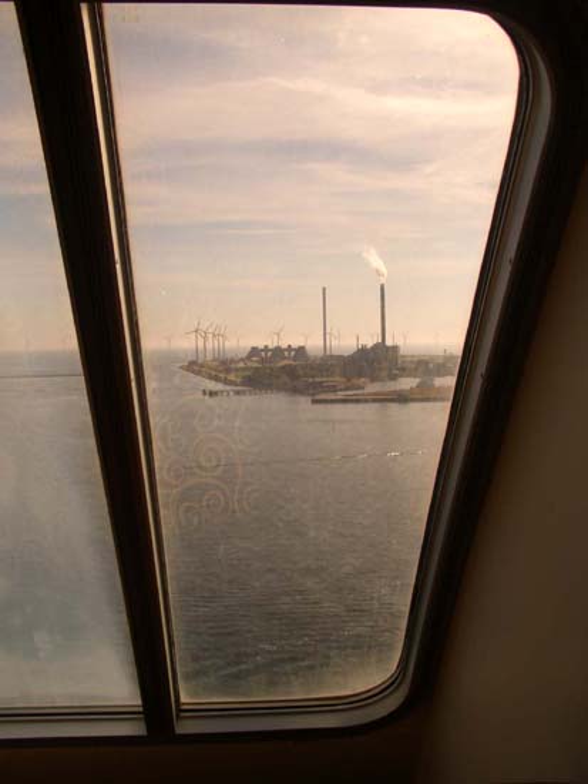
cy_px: 392
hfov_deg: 40.7
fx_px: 792
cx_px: 294
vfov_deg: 52.6
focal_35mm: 35
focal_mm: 5.8
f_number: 4.3
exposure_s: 1/640
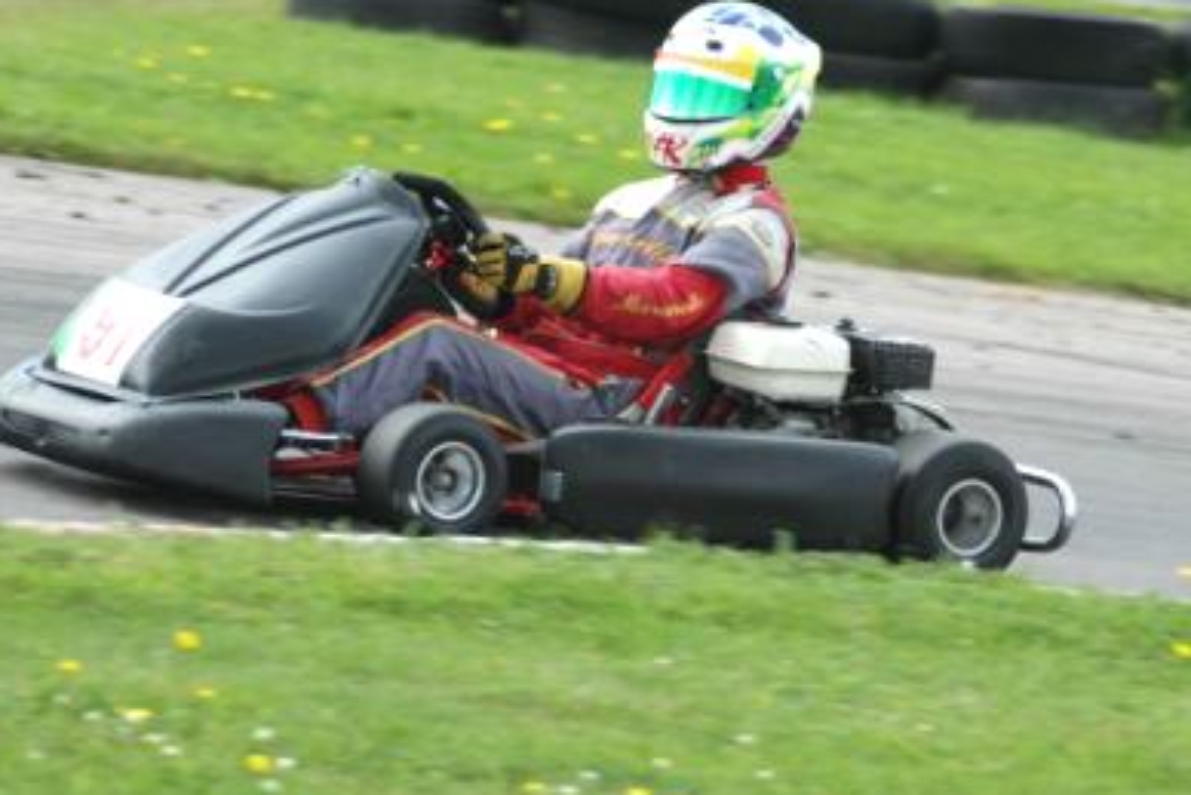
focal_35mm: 367
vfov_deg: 3.7
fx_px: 12145
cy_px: 434
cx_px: 586
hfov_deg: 5.6
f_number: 5
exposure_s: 1/400
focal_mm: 190
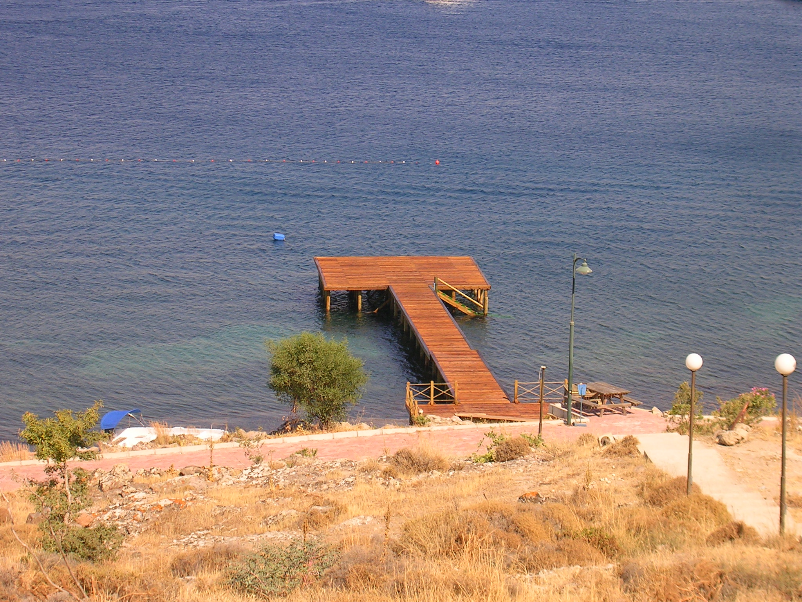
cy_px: 301
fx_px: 2664
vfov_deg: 12.9
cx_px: 401
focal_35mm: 115
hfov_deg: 17.1
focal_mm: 17.4
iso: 50
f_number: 4.9
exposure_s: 1/287
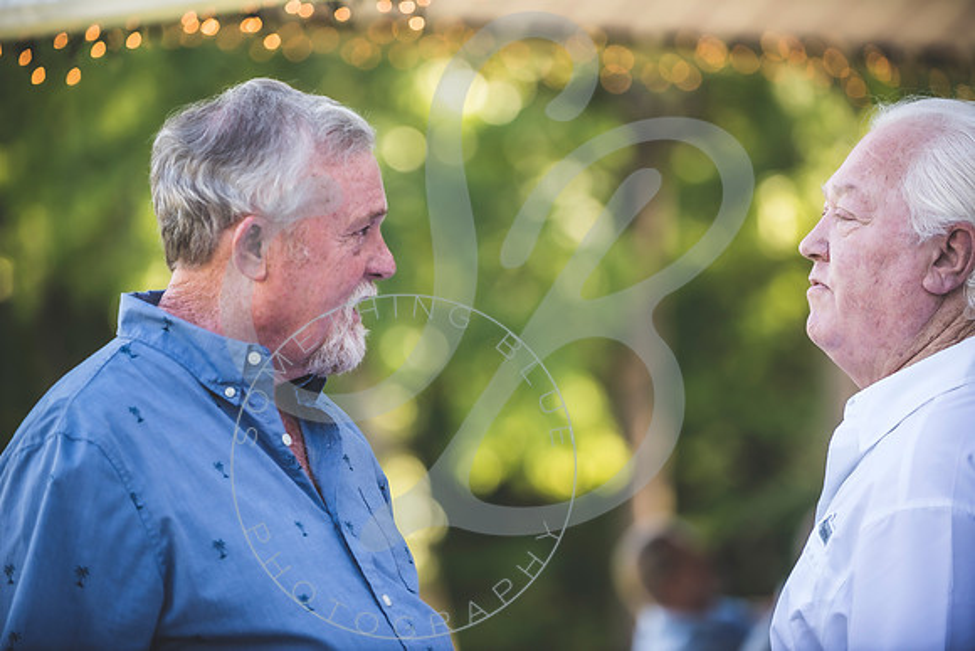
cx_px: 488
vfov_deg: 9.8
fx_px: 3792
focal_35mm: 140
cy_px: 326
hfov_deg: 14.7
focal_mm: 140
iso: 200
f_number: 2.8
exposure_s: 1/200
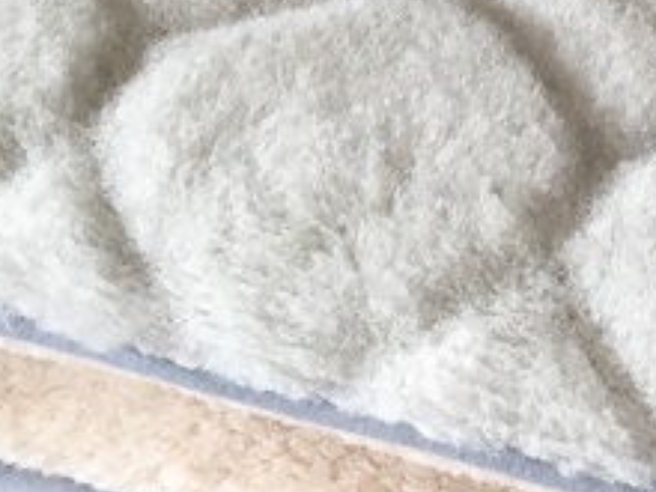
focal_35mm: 132
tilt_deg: -38.2
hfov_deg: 14.3
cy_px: 48
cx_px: 850
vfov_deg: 11.2
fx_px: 2502
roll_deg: +3.6
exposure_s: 1/33
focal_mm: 4.15
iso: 64
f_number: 2.2
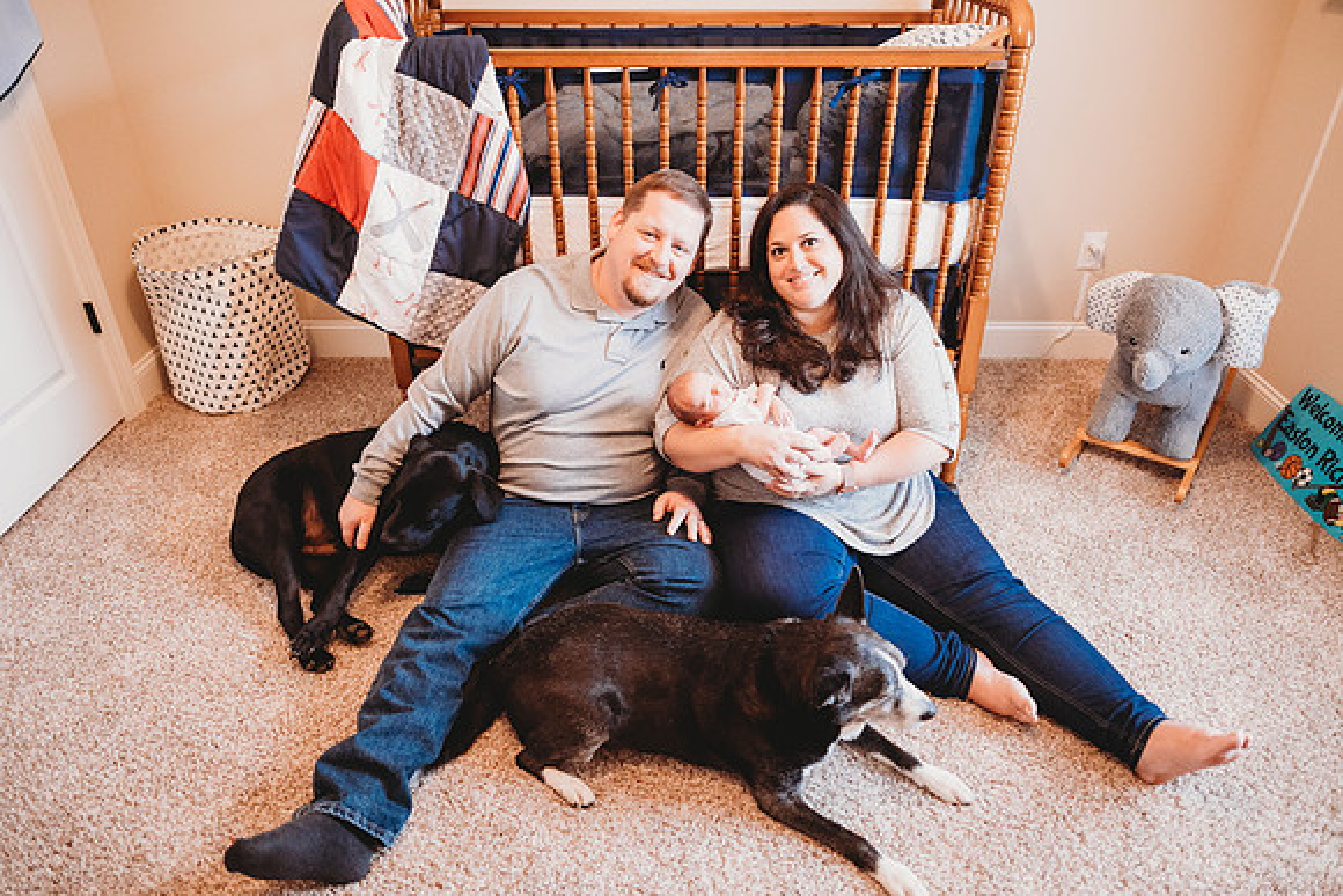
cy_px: 448
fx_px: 896
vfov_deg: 53.2
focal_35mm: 24
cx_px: 672
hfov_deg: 73.7
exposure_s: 1/160
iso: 800
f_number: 2.2
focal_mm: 24
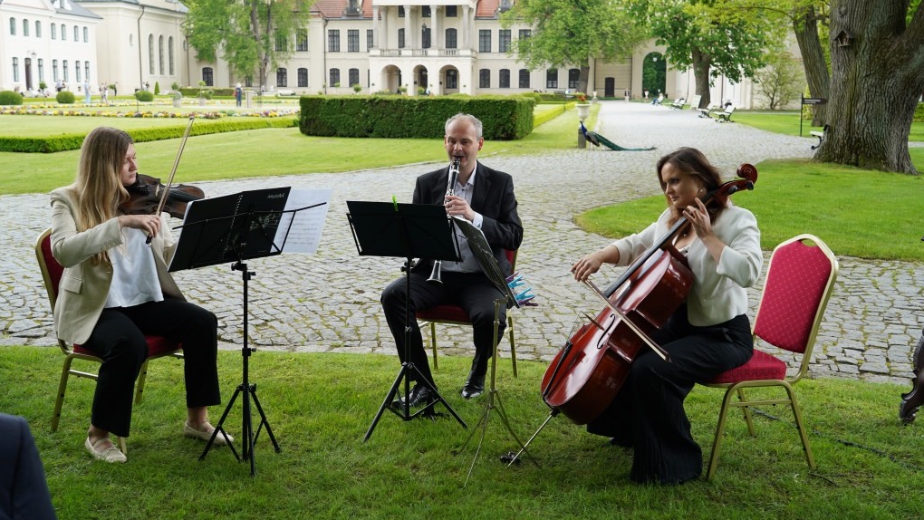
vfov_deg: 29.0
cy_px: 237
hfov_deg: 49.4
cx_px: 461
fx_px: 1005
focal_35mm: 41
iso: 100
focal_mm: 39
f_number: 5.6
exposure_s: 1/80
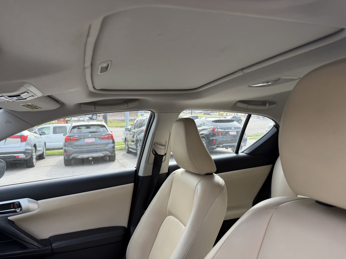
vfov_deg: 56.8
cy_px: 130
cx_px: 173
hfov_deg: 71.6
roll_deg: -1.3
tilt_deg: -5.2
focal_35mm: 24
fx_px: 240
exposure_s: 1/632
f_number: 1.78
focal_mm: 6.76
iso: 80
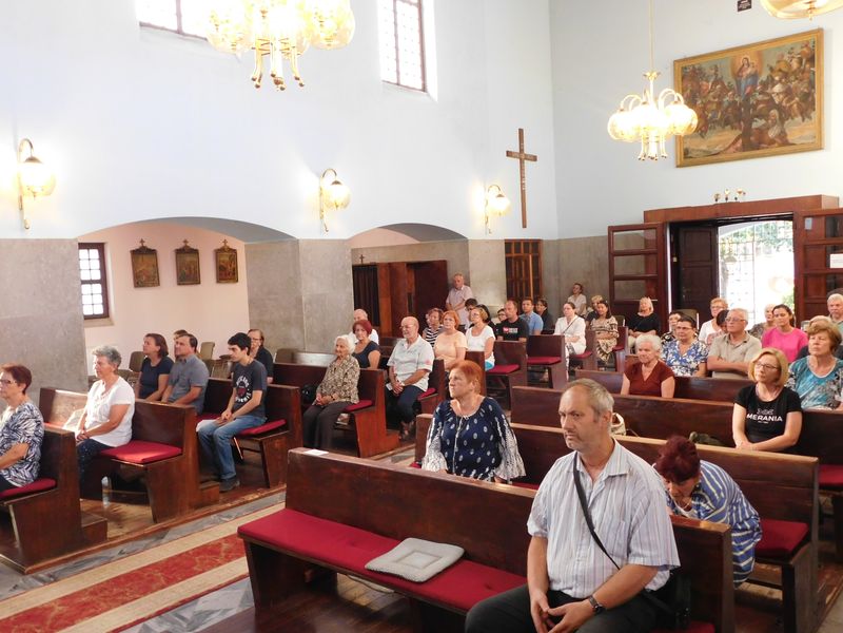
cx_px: 422
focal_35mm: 30
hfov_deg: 60.0
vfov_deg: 46.8
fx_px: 731
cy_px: 316
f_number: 3.2
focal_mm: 5.3
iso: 400
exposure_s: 1/30
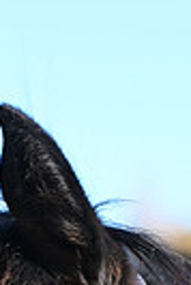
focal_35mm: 523
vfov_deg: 3.9
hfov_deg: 2.6
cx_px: 27
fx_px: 4151
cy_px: 576
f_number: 5.6
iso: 800
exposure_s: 1/1250
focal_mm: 120
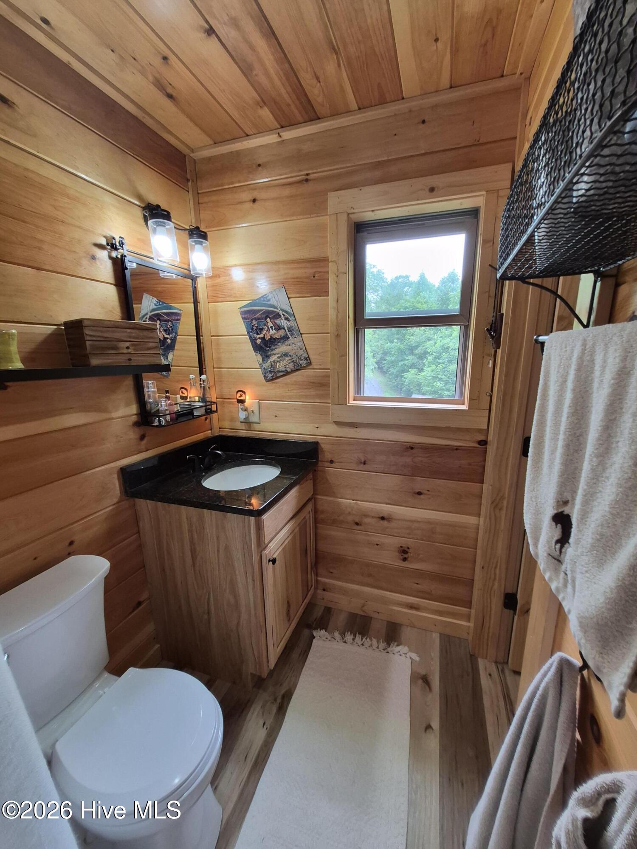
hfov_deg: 89.9
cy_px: 424
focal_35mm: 13
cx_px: 318
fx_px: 319
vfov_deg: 106.2
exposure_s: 1/60
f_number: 2.2
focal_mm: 1.74
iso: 125
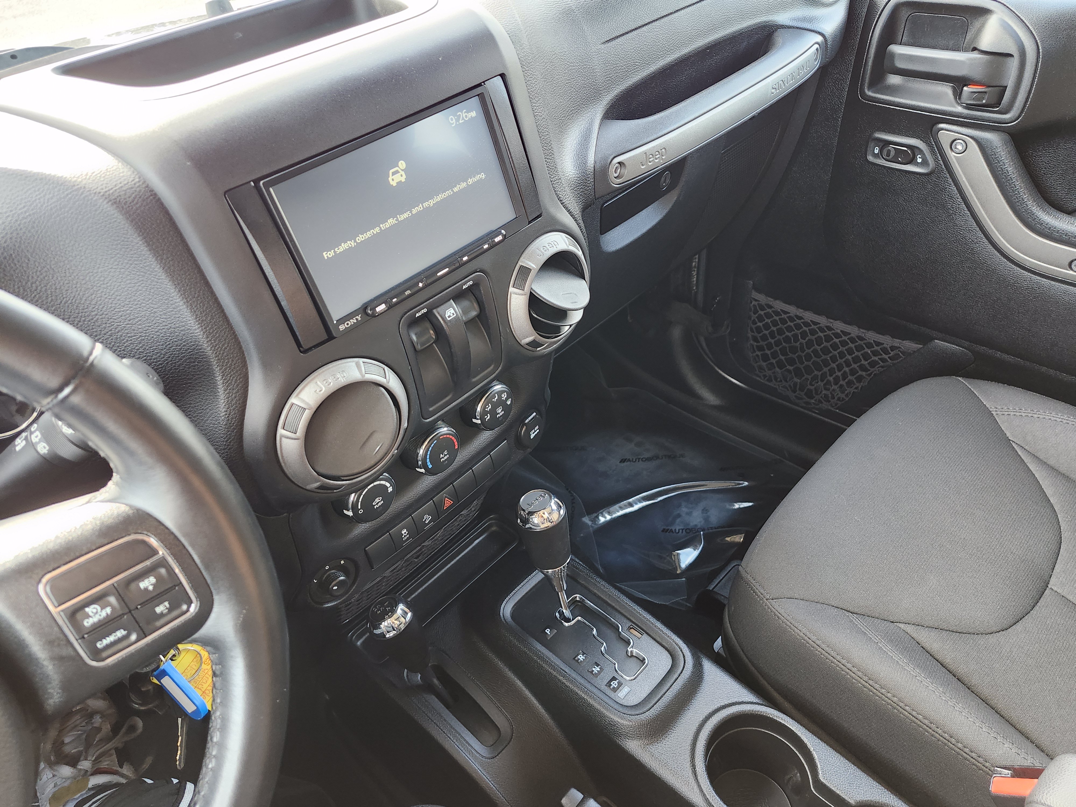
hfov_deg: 73.9
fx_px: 715
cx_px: 538
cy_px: 404
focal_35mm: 23
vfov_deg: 58.9
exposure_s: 1/120
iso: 400
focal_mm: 5.54
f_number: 1.8
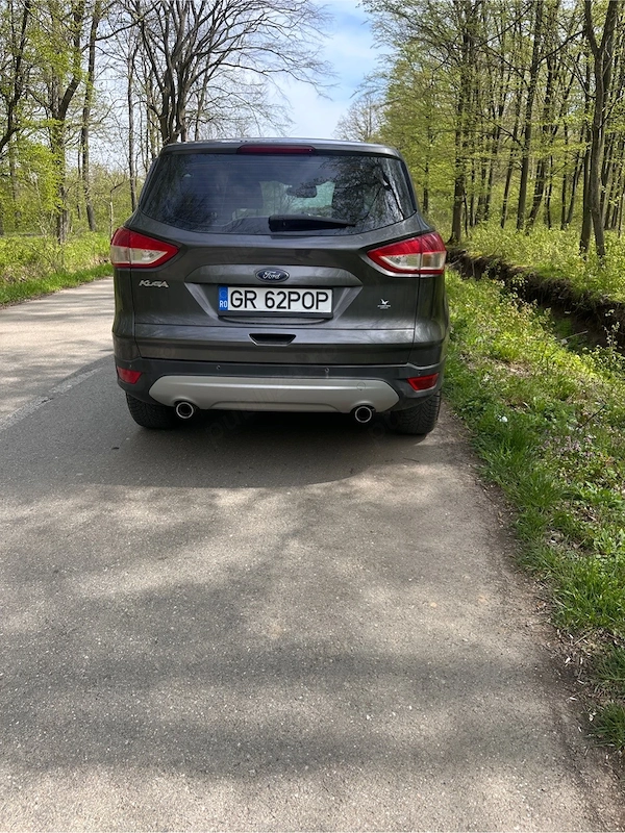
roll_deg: -0.4
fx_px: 578
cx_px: 312
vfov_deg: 71.6
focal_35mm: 24
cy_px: 416
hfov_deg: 56.8
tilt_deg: -18.0
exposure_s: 1/1272
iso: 80
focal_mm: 6.86
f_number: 1.78
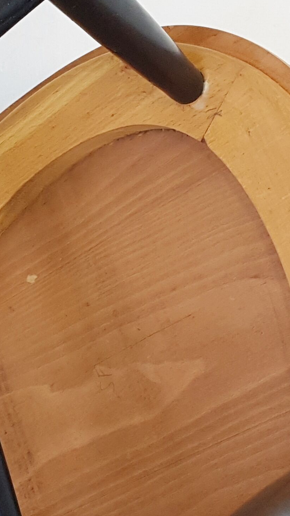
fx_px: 766
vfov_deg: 37.2
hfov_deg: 21.4
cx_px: 127
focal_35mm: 56
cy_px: 236
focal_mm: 4.2
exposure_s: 1/50
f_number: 1.7
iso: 200
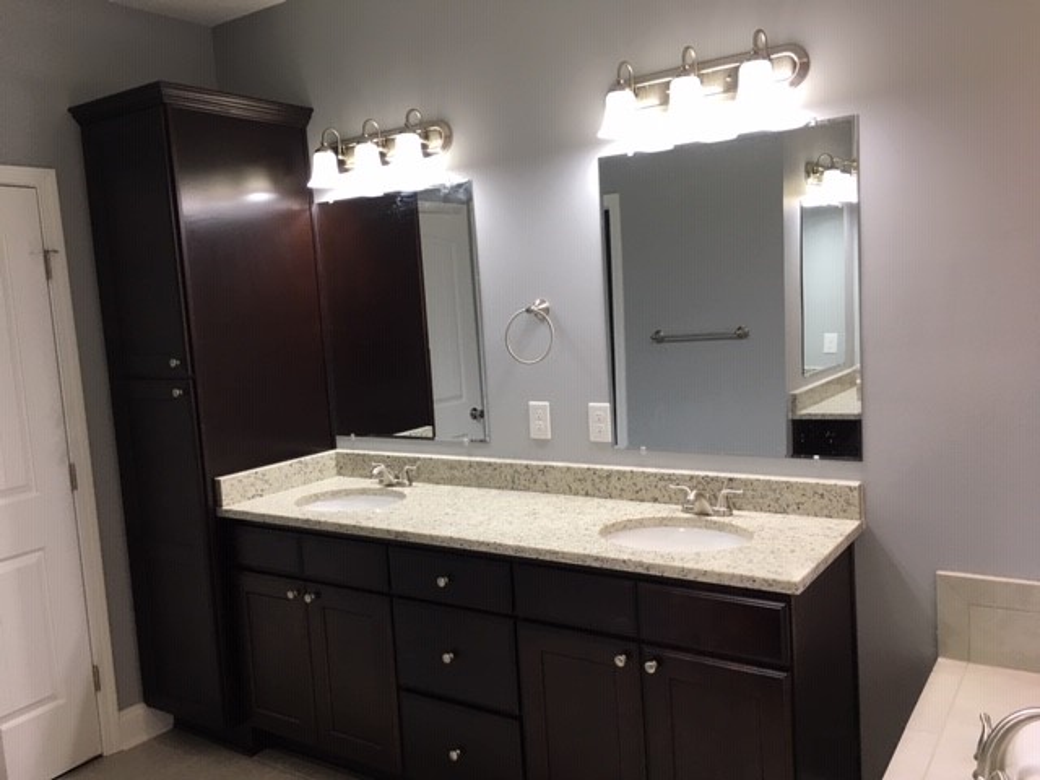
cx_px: 520
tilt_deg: -4.4
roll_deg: +4.0
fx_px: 871
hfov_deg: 61.7
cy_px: 390
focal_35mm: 29
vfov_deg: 48.2
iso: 40
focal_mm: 4.15
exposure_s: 1/30
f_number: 2.2
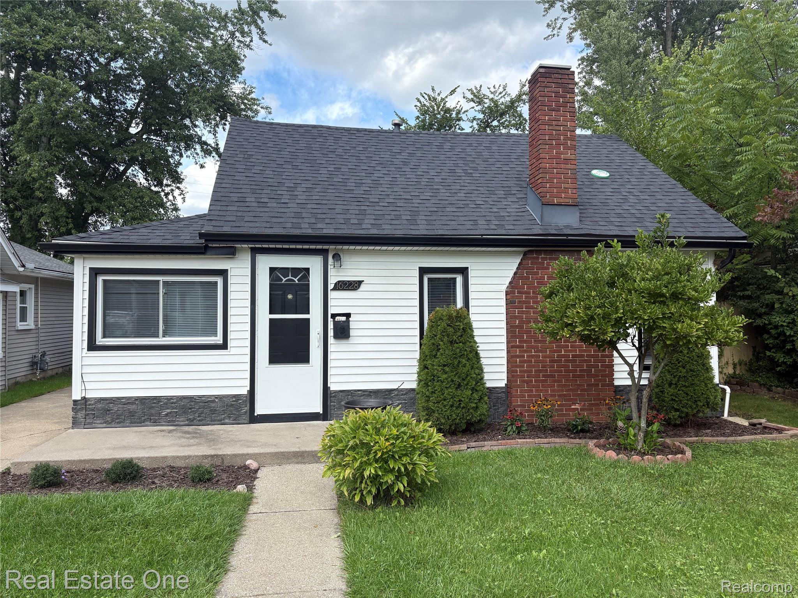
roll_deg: +0.8
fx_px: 599
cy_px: 299
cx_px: 399
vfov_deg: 53.1
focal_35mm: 26
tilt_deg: +1.6
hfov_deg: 67.3
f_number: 1.6
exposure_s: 1/1393
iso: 50
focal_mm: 5.96
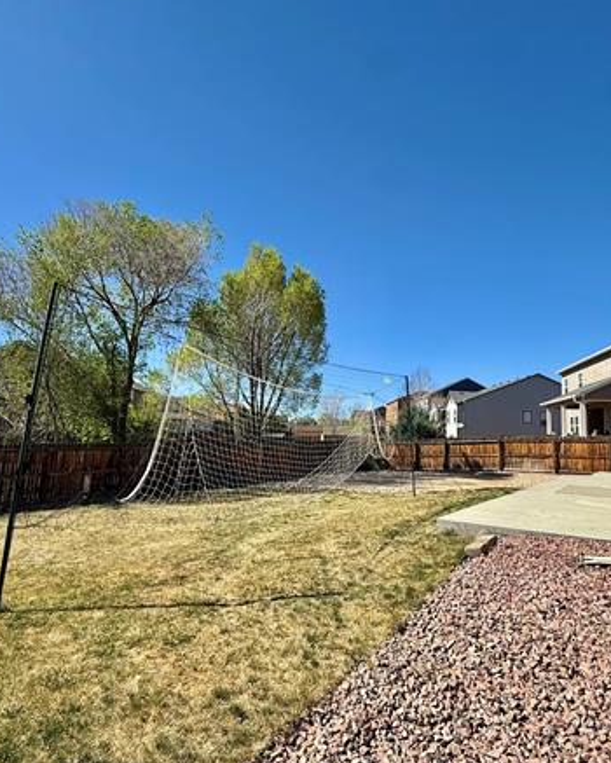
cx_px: 311
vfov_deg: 80.3
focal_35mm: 20
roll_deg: -1.5
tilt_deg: +6.7
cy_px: 388
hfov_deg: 68.1
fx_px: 452
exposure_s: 1/1848
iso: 50
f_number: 2.2
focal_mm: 2.22
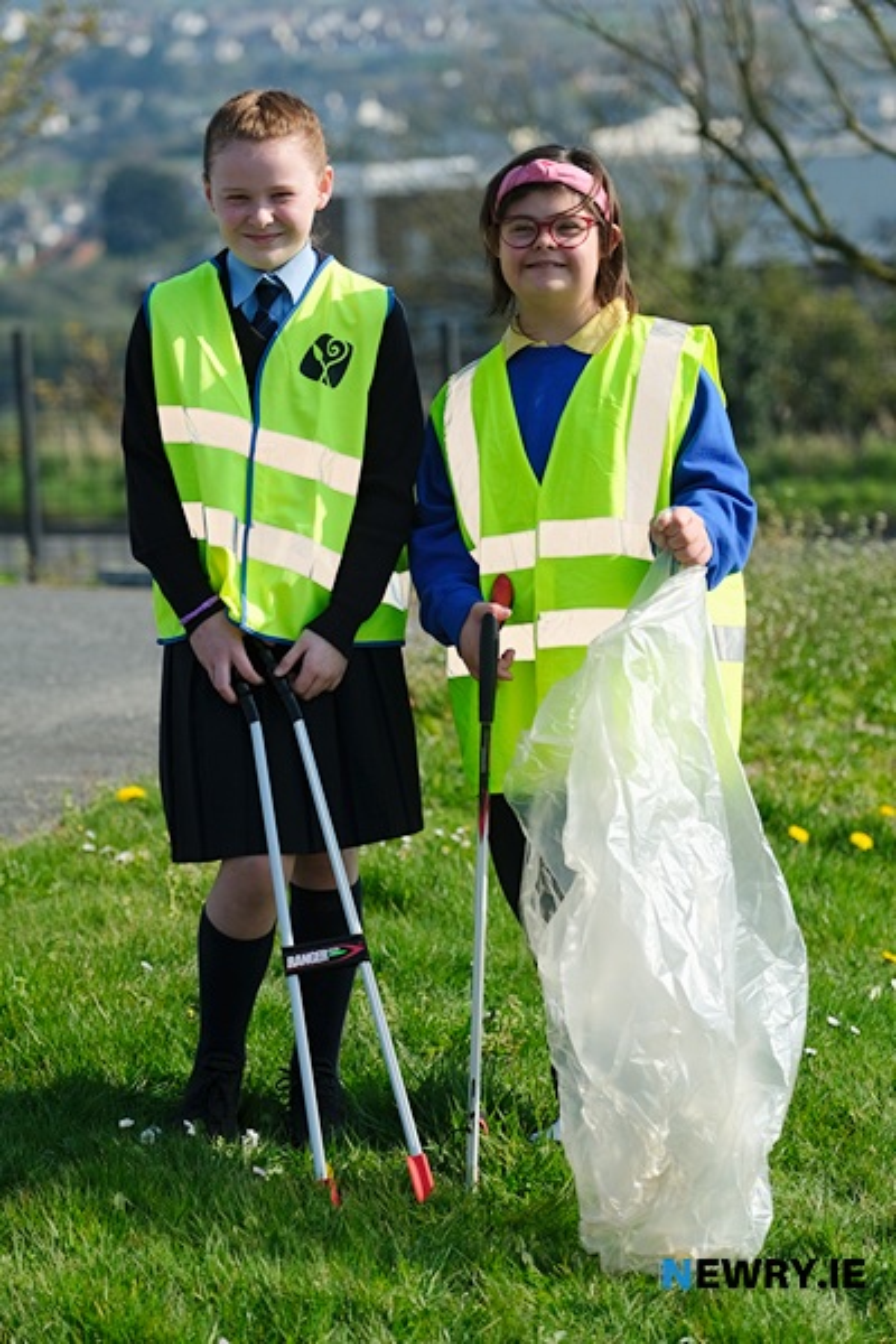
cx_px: 448
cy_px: 672
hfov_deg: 12.2
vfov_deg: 18.3
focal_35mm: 112
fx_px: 4181
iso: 400
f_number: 2.8
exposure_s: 1/5000
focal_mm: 74.4
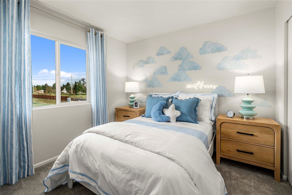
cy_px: 98
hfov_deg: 100.4
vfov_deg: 77.4
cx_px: 146
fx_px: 122
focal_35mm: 15
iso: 1000
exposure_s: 1/20
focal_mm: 15
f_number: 7.1
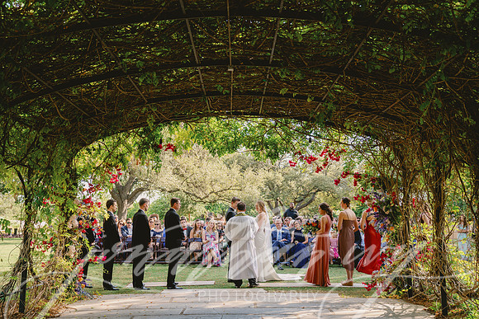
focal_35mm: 46
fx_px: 612
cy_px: 160
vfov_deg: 29.3
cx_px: 240
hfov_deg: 42.7
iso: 200
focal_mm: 46
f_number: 4
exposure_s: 1/250
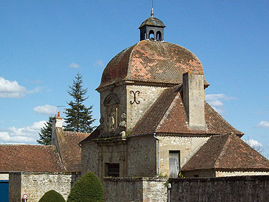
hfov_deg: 23.2
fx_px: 653
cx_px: 158
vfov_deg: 17.6
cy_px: 120
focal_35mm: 84
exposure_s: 1/457
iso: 80
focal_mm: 11.6
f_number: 6.7
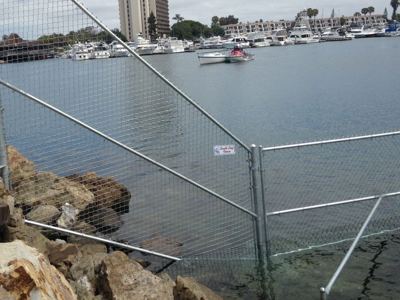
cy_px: 102
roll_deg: +5.4
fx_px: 543
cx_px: 160
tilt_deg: -6.6
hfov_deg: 40.3
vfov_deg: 30.7
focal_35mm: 47
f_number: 2.4
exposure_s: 1/2169
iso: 50
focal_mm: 4.12
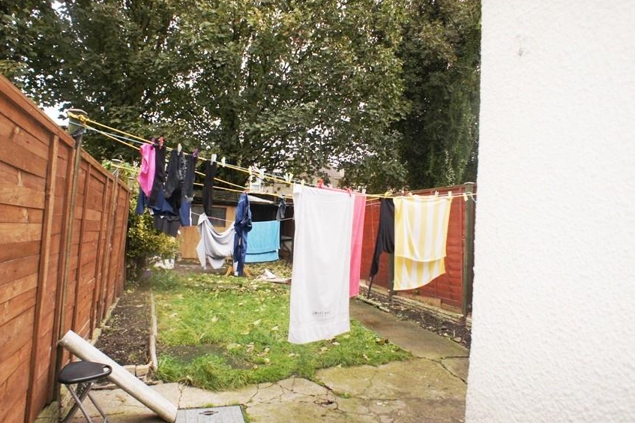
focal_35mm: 29
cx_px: 292
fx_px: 511
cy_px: 222
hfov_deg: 63.6
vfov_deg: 44.9
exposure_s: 1/160
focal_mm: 16
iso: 200
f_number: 4
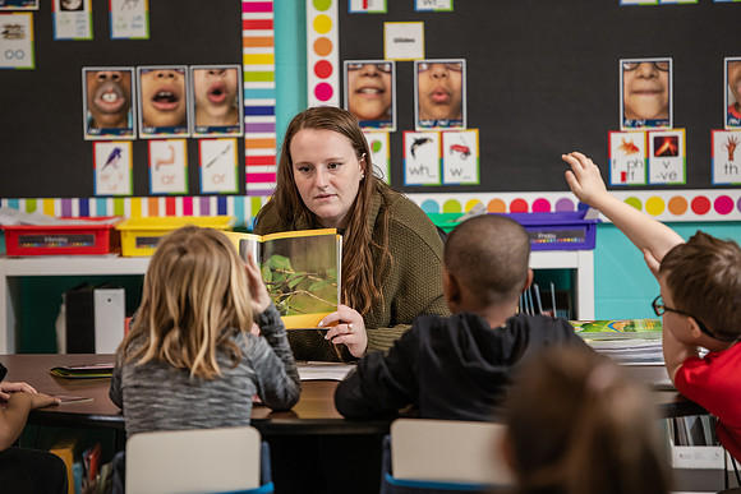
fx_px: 3500
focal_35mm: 170
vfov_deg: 8.1
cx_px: 370
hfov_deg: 12.1
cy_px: 247
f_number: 3.2
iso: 1000
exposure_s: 1/200
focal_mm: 170
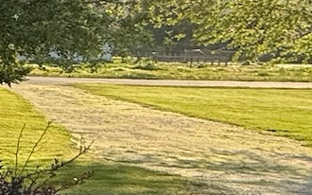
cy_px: 97
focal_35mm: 92
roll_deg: -0.3
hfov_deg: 12.5
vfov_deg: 14.2
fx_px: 782
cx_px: -559
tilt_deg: -5.6
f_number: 2.2
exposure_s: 1/482
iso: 64
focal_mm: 2.22
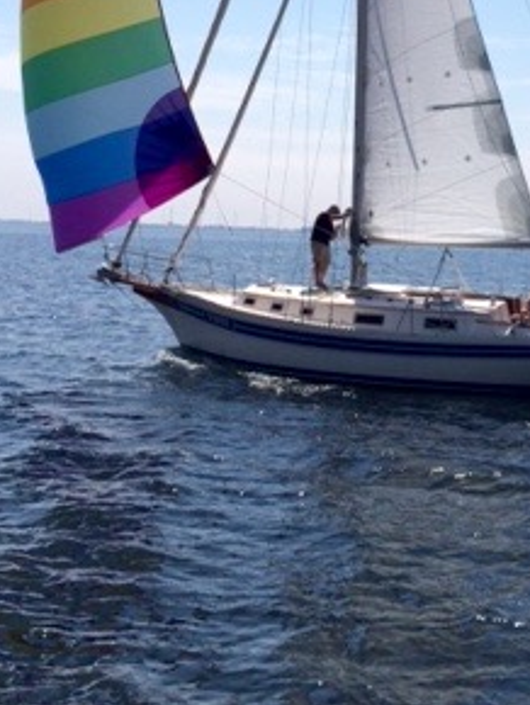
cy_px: 88
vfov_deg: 29.2
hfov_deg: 22.8
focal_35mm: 64
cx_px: 374
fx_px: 1305
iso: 32
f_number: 2.2
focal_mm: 4.15
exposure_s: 1/4115
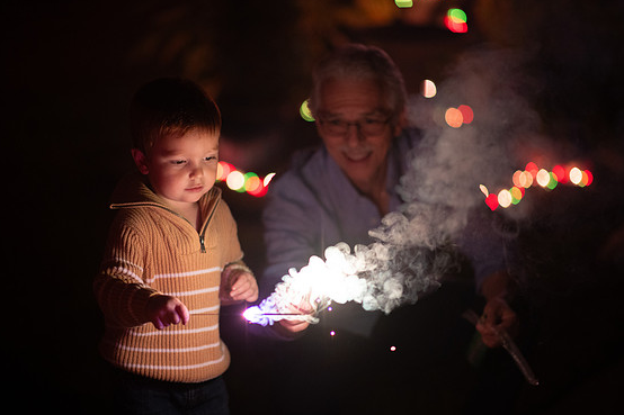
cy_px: 202
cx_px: 305
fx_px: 1542
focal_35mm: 89
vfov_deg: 15.3
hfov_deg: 22.9
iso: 3600
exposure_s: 1/640
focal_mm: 85
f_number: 1.4
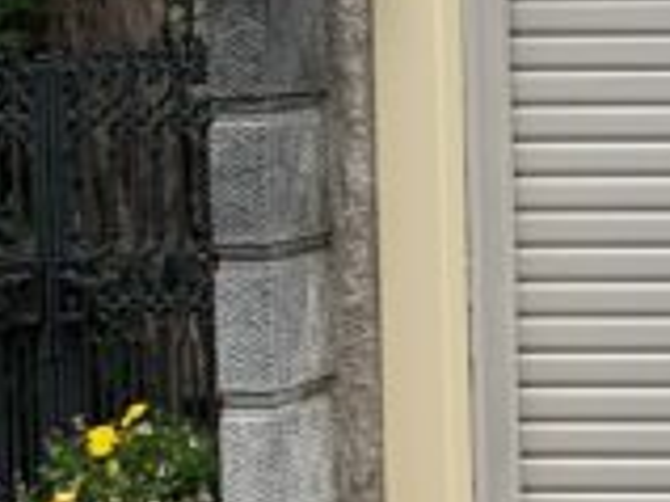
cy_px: 67
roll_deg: +0.4
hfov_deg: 13.7
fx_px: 2282
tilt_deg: -0.5
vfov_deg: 12.5
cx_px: 1412
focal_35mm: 118
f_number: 1.8
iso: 25
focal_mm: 4.25
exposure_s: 1/1163
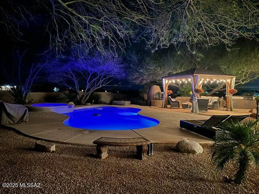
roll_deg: -0.5
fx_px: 195
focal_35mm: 26
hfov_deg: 67.3
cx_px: 130
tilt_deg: -2.7
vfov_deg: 53.1
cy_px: 97
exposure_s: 1/5
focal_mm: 5.7
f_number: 1.5
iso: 800
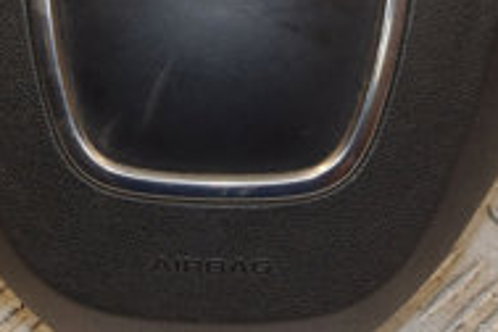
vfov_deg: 6.4
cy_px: -74
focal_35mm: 213
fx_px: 2946
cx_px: 248
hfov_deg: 9.7
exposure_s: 1/200
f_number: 8
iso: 800
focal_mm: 42
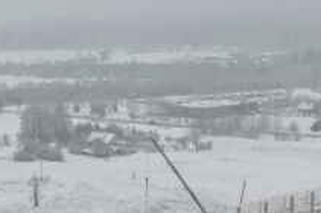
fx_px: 953
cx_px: 140
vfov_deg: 11.4
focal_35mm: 107
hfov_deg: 19.1
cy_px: 442
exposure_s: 1/2000
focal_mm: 8.38
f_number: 2.8
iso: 100
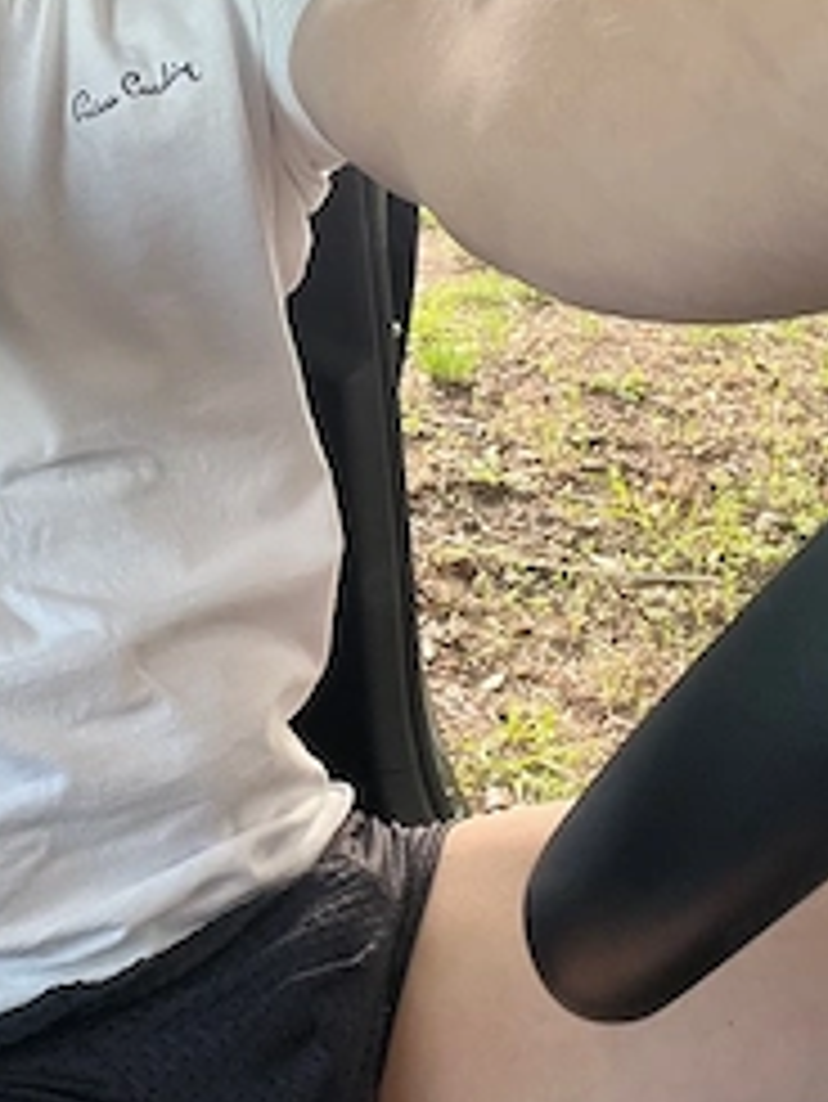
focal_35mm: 49
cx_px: 176
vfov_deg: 38.9
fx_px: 1561
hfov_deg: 29.1
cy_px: 544
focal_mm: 2.71
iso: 100
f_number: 2.2
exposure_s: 1/70
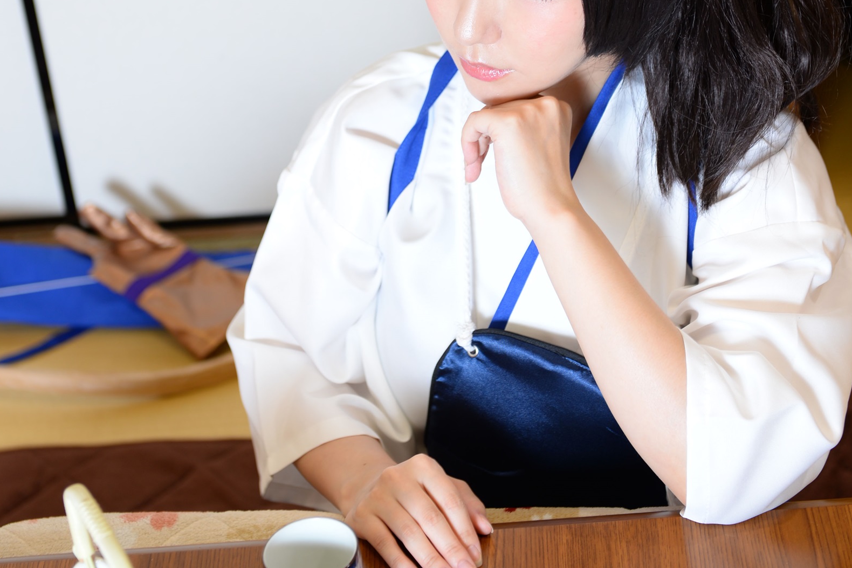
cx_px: 425
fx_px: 2012
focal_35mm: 85
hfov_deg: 23.9
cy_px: 55
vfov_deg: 15.9
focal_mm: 56
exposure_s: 1/50
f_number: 3.5
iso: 200
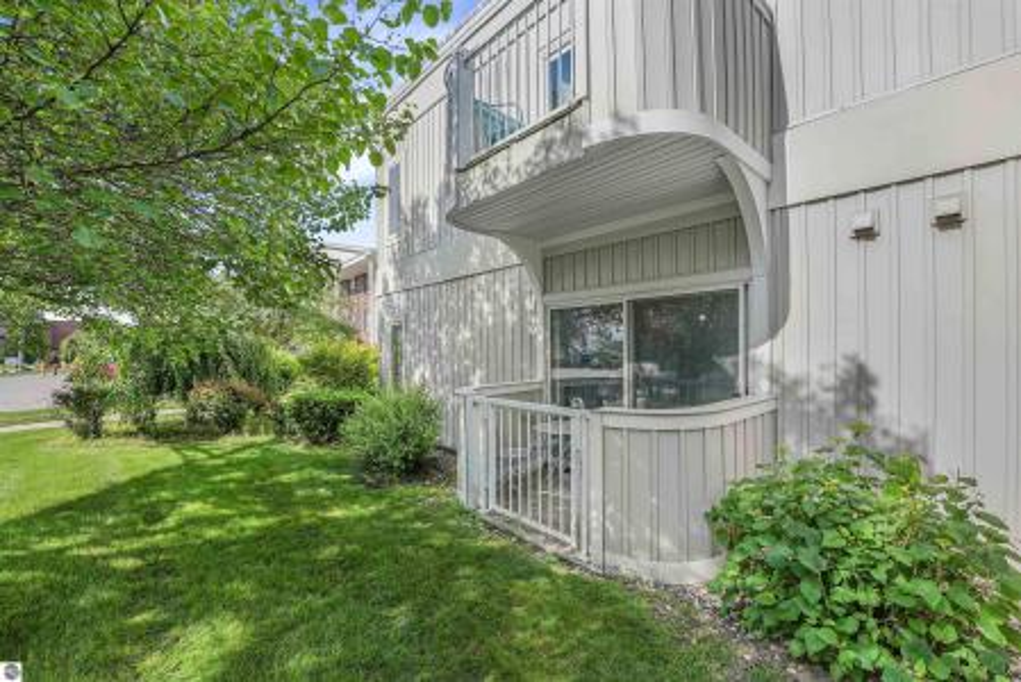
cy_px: 341
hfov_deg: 104.2
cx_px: 510
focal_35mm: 14
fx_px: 397
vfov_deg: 81.3
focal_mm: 14
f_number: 7.1
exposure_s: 1/250
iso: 160
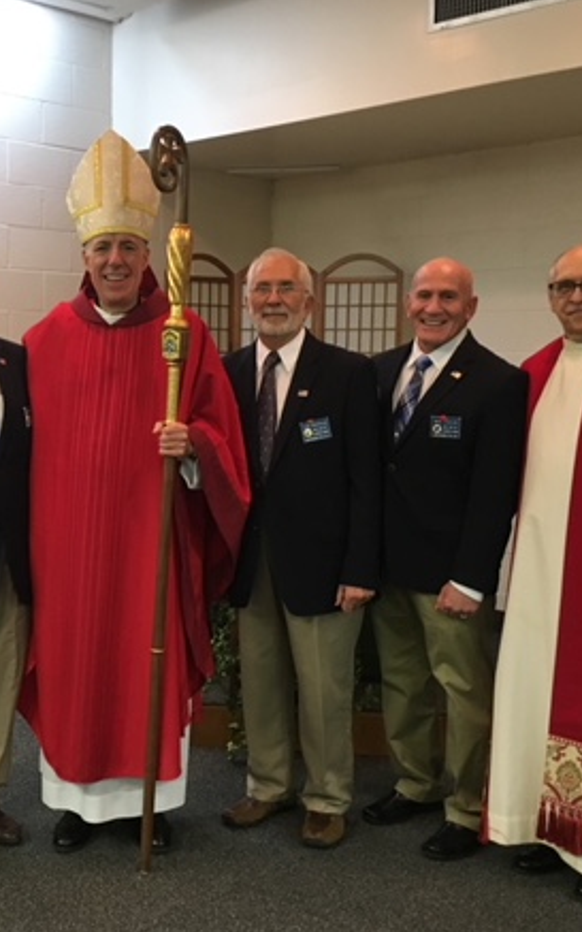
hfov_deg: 28.0
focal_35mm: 45
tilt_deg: -6.9
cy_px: 491
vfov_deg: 44.4
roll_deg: -0.3
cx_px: 117
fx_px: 1142
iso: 160
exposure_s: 1/30
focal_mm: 4.15
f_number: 2.2
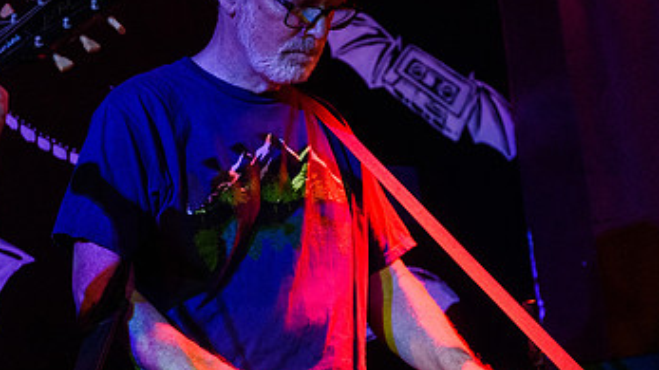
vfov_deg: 12.3
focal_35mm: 98
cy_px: 189
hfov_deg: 21.8
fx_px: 1712
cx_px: 403
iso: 3200
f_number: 3.2
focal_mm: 56
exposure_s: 1/80
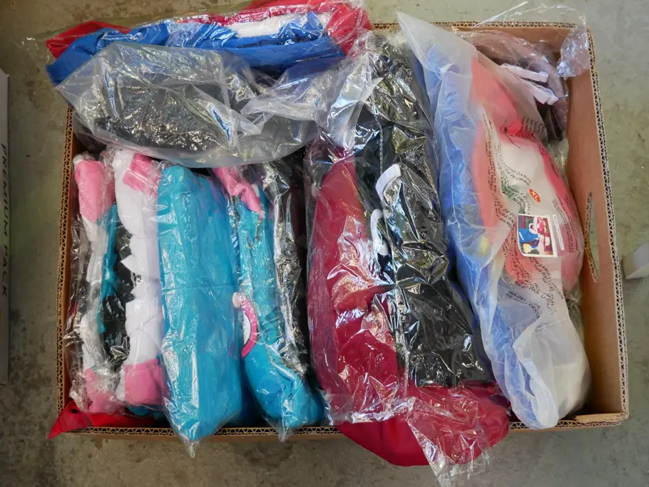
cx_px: 341
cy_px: 228
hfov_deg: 42.1
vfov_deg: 32.2
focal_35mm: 45
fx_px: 844
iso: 1600
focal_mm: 20
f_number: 4.1
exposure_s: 1/60
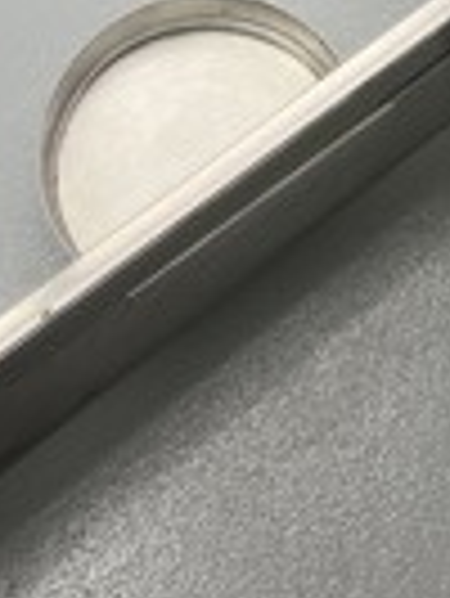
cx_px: 407
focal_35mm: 82
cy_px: -247
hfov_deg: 17.7
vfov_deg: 20.9
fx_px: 1419
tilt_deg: -56.7
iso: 80
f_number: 1.6
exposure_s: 1/60
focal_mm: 5.1
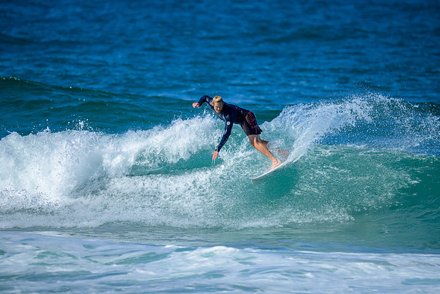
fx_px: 9780
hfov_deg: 2.6
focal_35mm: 800
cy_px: 147
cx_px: 220
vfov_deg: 1.7
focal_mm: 800
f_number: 6.3
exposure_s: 1/2500
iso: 320
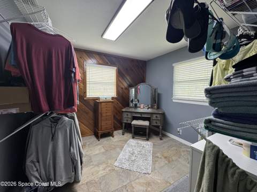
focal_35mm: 14
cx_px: 128
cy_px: 96
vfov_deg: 85.6
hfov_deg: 102.1
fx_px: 104
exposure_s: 1/73
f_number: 2.2
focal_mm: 2.22
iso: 160
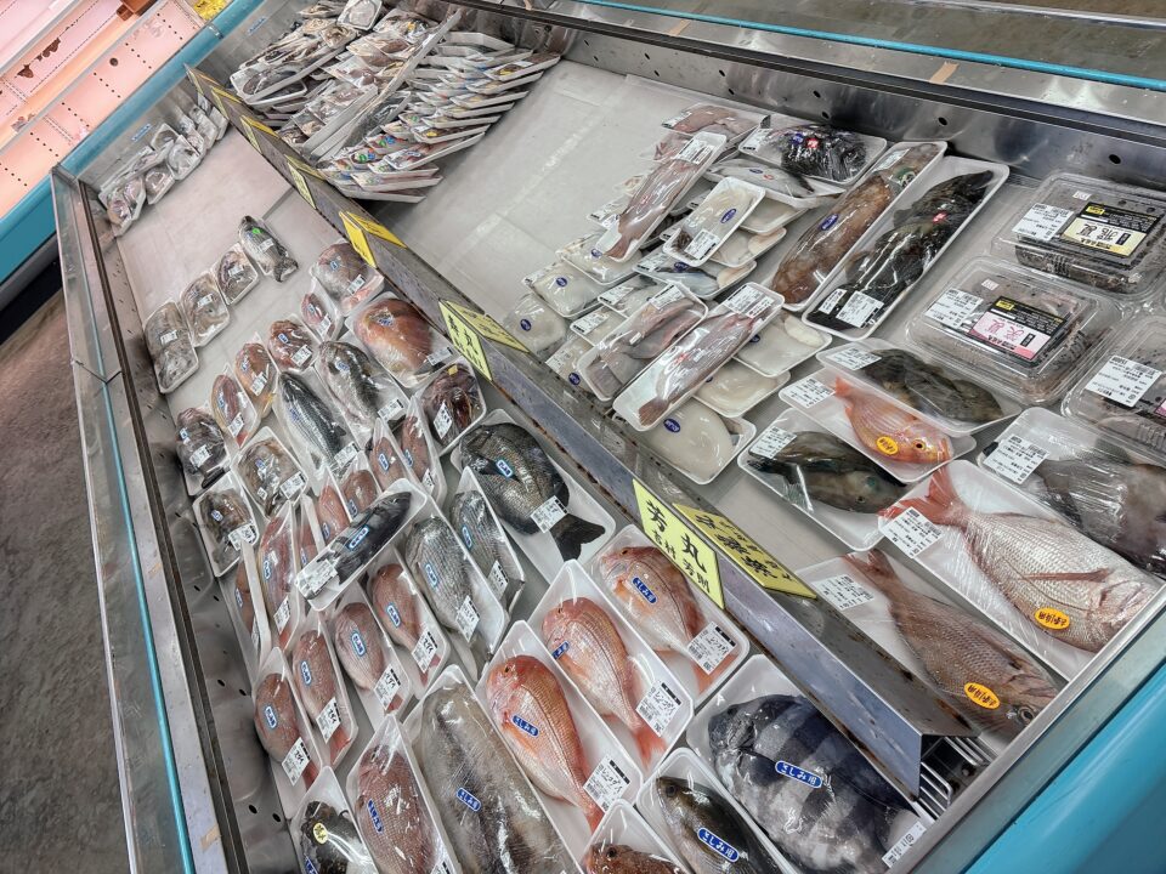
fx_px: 876
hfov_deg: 67.3
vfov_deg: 53.1
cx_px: 583
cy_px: 437
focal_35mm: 26
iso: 80
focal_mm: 5.96
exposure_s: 1/120
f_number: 1.6
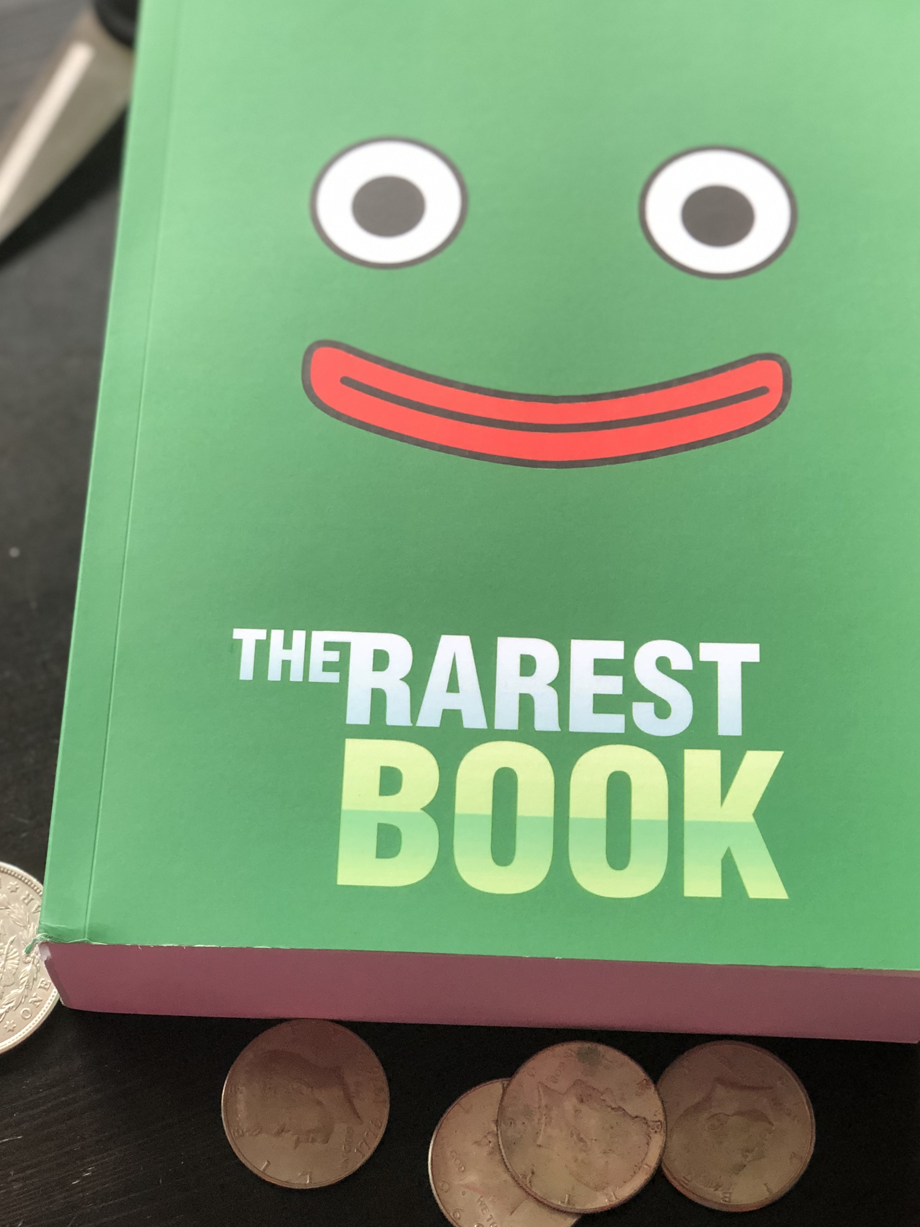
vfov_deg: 27.7
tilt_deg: -64.4
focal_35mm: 70
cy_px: 506
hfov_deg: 21.0
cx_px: 481
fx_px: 2481
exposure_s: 1/60
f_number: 2.4
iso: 64
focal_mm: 6
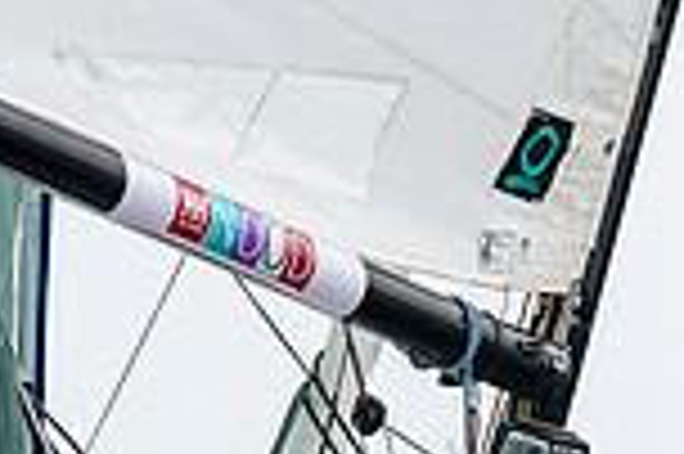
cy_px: 856
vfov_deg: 0.8
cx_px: 742
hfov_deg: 1.2
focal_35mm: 1720
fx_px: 32644
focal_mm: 300
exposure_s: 1/1600
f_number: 5.6
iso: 400
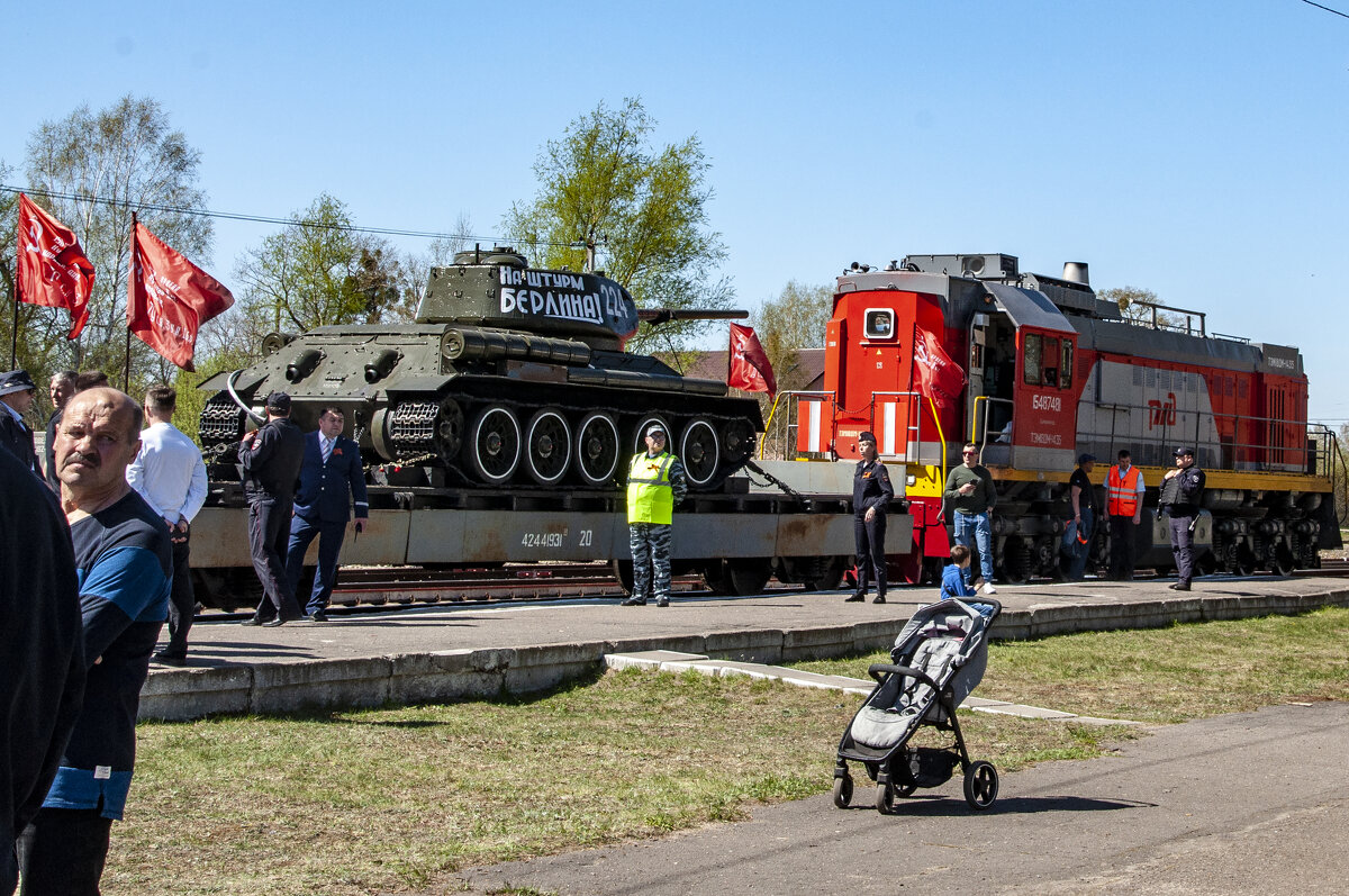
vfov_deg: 25.7
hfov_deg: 37.9
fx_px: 1965
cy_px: 448
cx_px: 674
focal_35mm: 52
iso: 640
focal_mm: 35
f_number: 13
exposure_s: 1/640
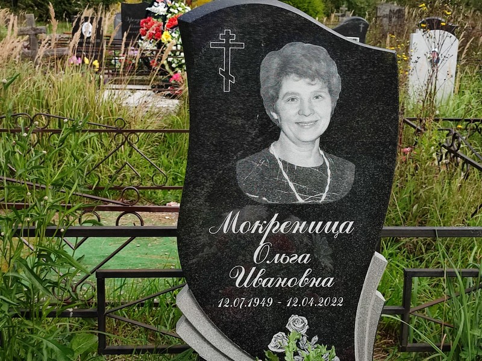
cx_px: 241
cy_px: 180
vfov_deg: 54.9
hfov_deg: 69.4
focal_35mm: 25
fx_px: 348
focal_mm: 6.04
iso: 50
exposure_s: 1/355
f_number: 1.9
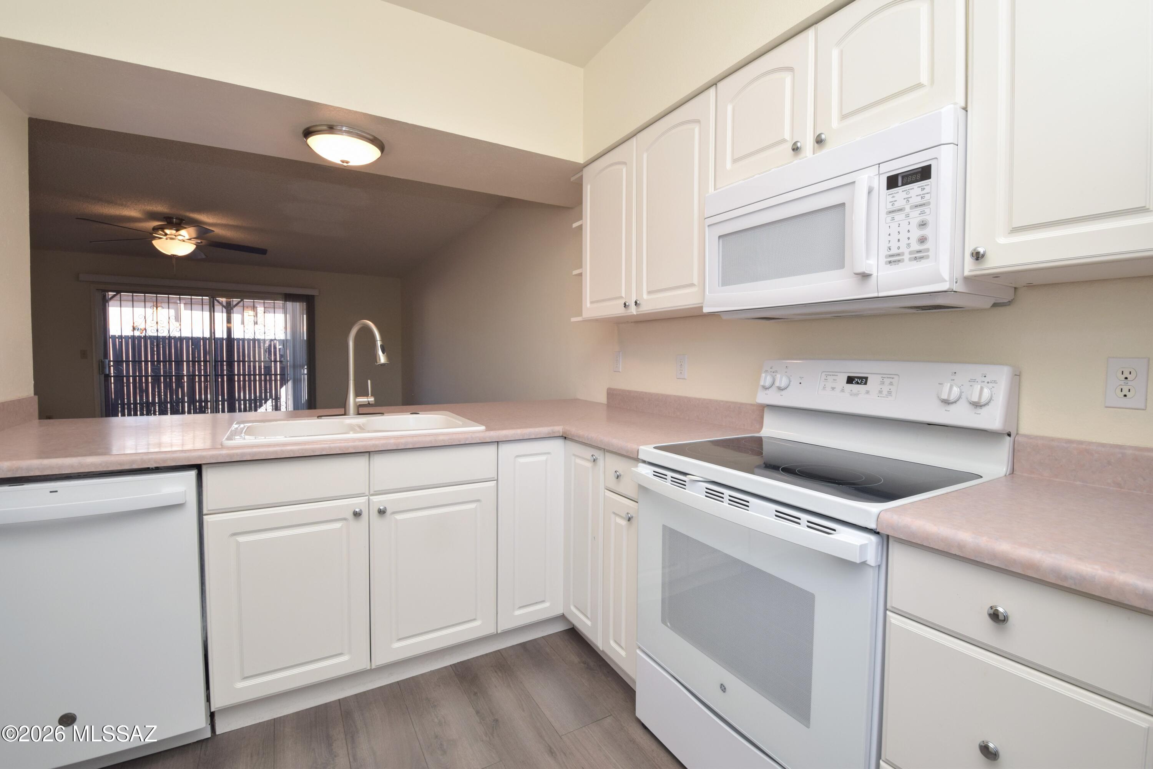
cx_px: 576
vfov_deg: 77.3
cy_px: 384
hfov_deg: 100.4
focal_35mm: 15
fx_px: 480
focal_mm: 10
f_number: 9
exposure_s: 1/50
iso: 400
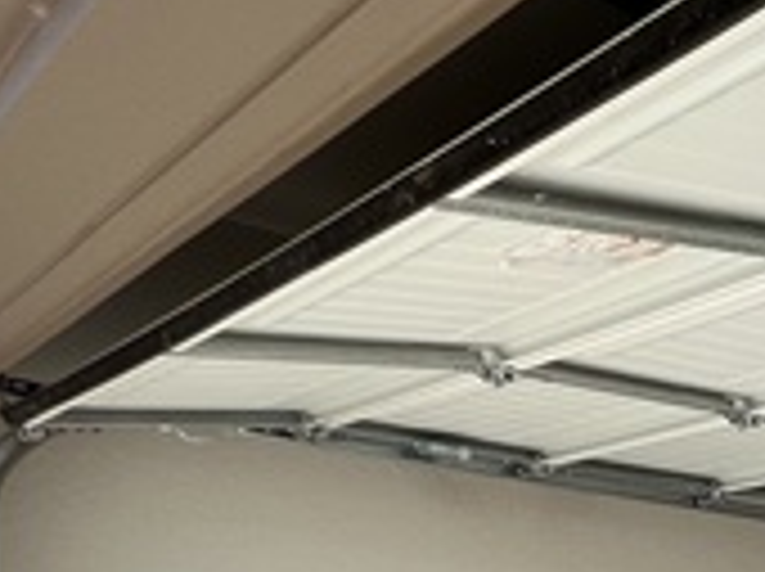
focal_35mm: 49
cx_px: 1426
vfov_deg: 25.1
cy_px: 766
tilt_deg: -0.7
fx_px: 1081
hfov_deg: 21.4
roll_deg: -0.2
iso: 32
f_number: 1.8
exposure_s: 1/615
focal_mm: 1.57
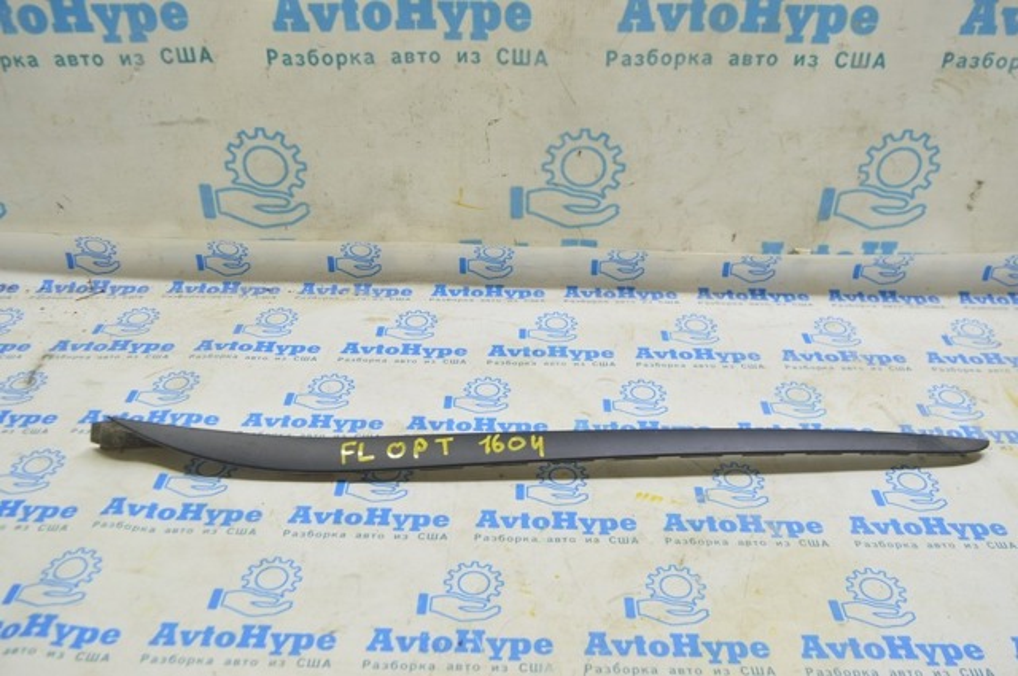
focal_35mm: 34
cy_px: 338
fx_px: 974
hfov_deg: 55.2
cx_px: 509
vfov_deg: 38.3
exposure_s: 1/20
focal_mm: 23
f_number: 5.6
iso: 400
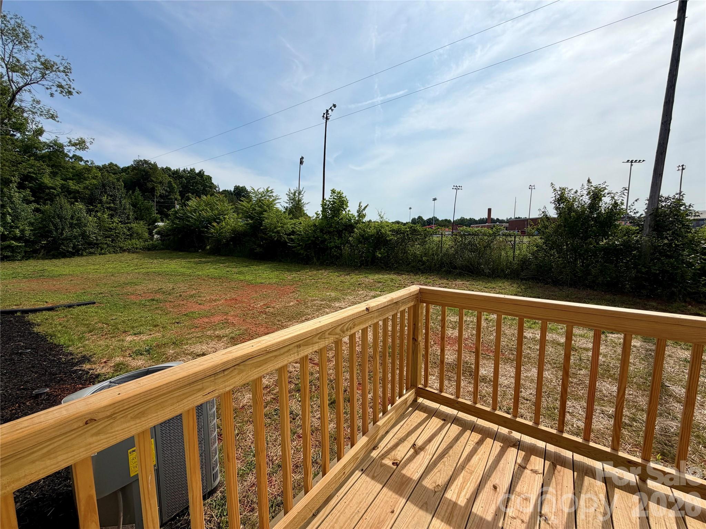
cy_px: 264
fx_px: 286
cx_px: 353
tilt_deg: -6.4
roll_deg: -0.2
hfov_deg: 102.1
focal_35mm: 14
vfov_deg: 85.7
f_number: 2.2
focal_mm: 2.22
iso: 20
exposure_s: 1/1497
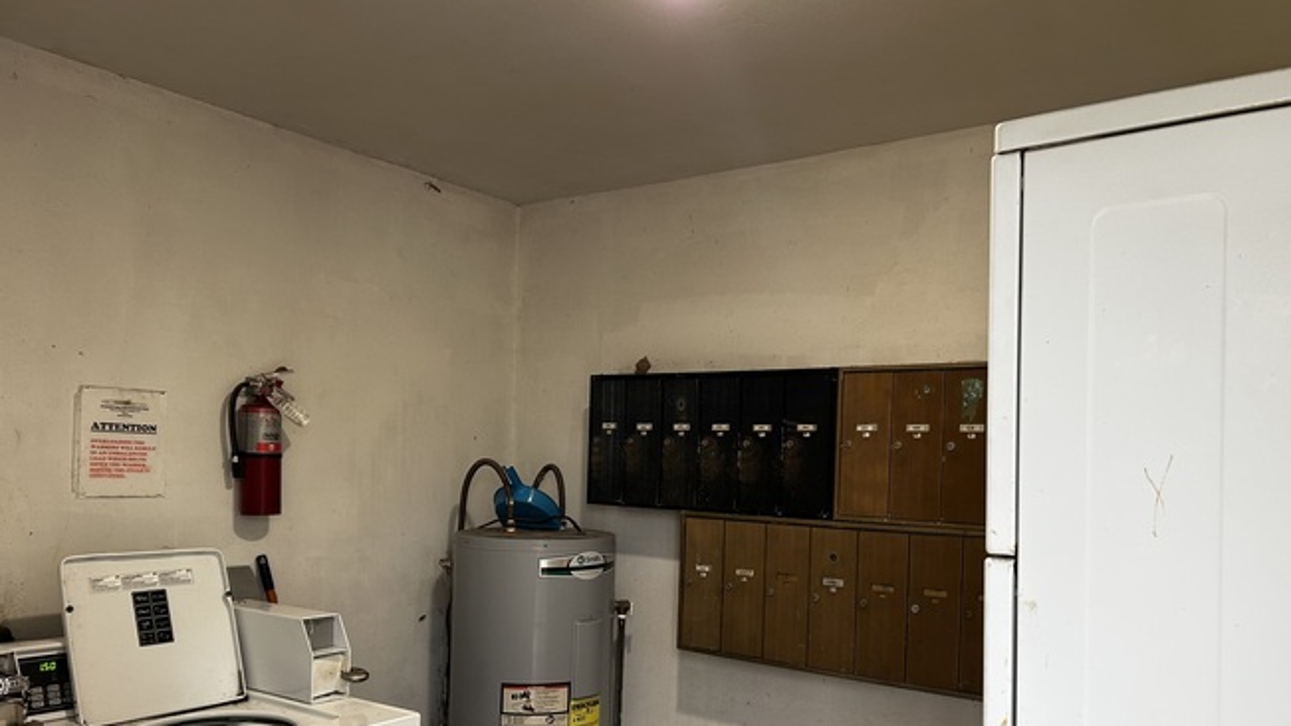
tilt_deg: -0.2
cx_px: 657
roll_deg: -1.2
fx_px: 993
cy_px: 476
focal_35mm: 29
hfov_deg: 66.1
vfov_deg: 39.7
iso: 100
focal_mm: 5.7
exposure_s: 1/60
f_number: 1.5
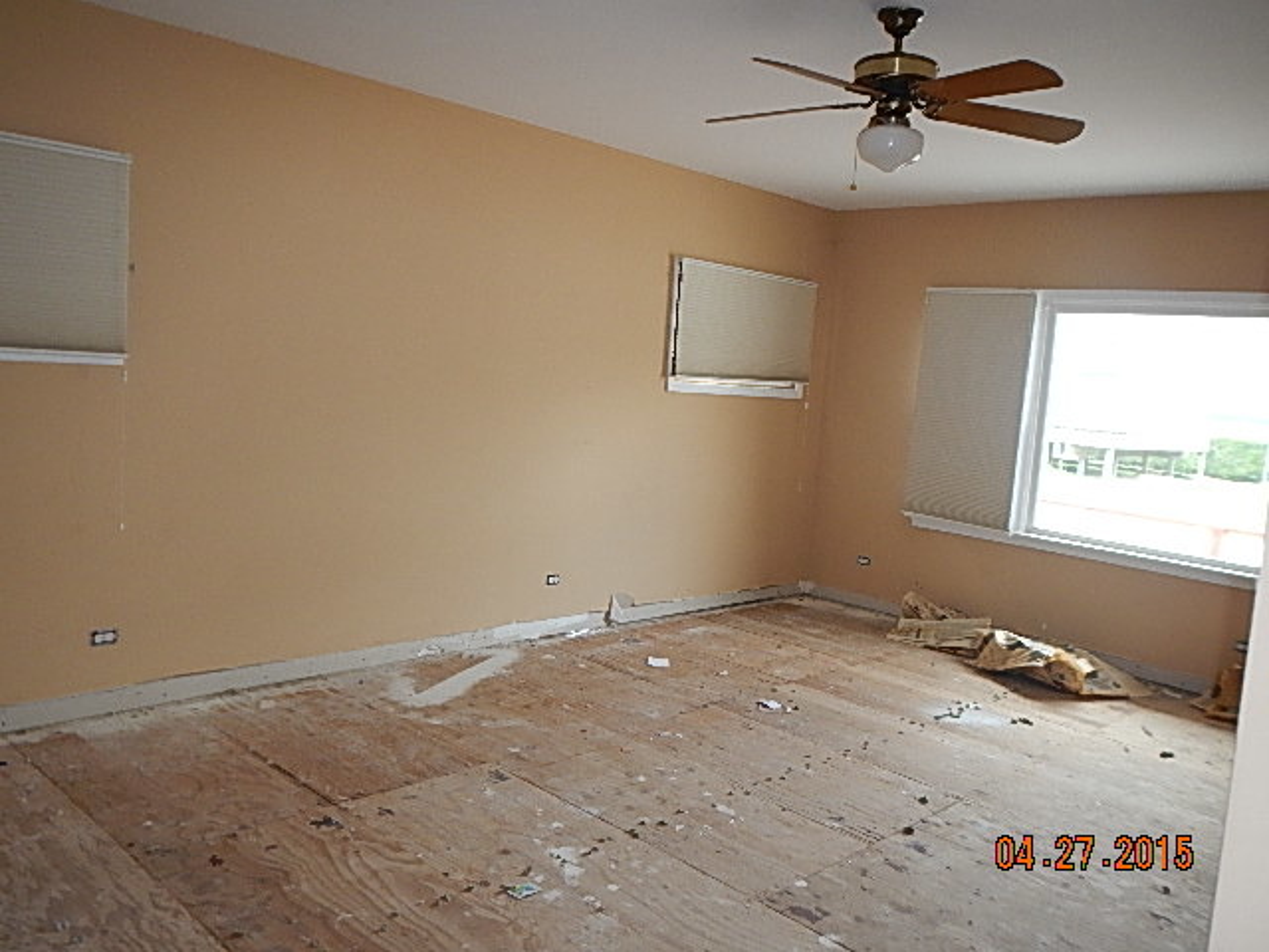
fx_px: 1026
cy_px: 476
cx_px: 634
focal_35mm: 28
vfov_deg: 49.7
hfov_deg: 63.4
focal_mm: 5
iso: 200
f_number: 3.9
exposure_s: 1/30
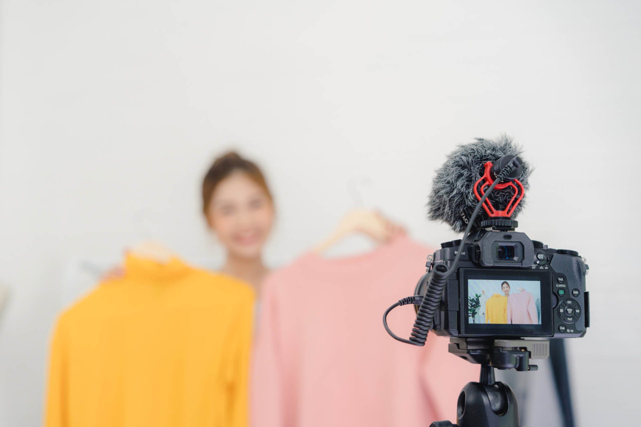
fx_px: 979
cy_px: 214
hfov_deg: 36.2
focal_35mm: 55
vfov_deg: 24.6
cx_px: 320
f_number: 3.5
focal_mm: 55
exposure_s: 1/200
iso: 640
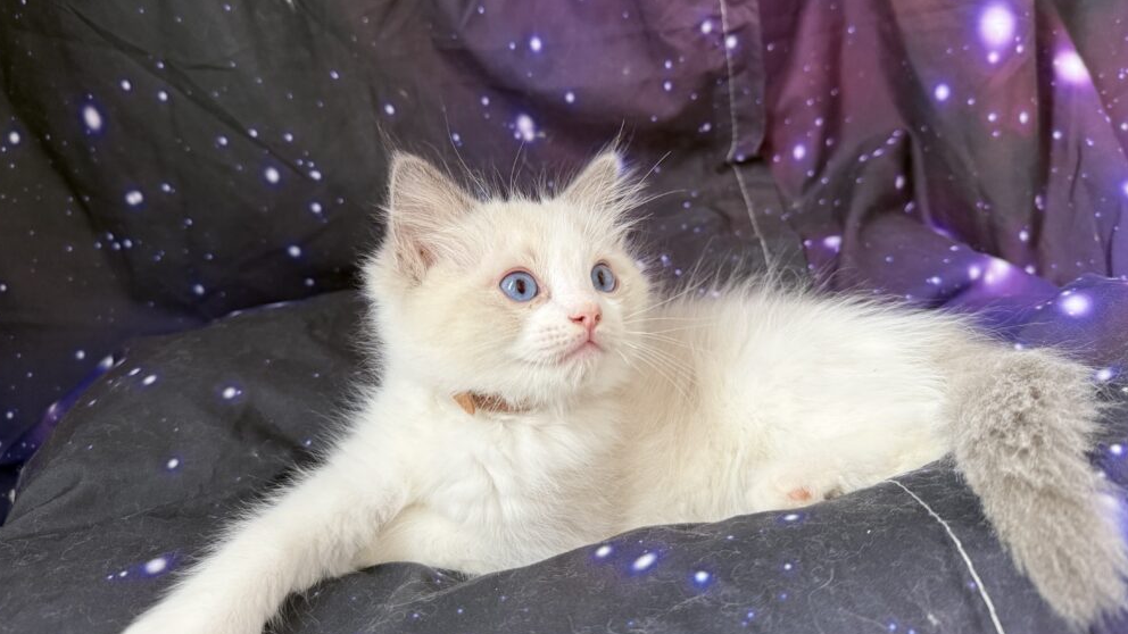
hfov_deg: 69.9
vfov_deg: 42.8
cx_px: 566
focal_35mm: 27
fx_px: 808
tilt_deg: -13.6
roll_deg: +2.9
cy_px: 268
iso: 250
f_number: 1.78
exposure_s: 1/60
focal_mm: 6.76
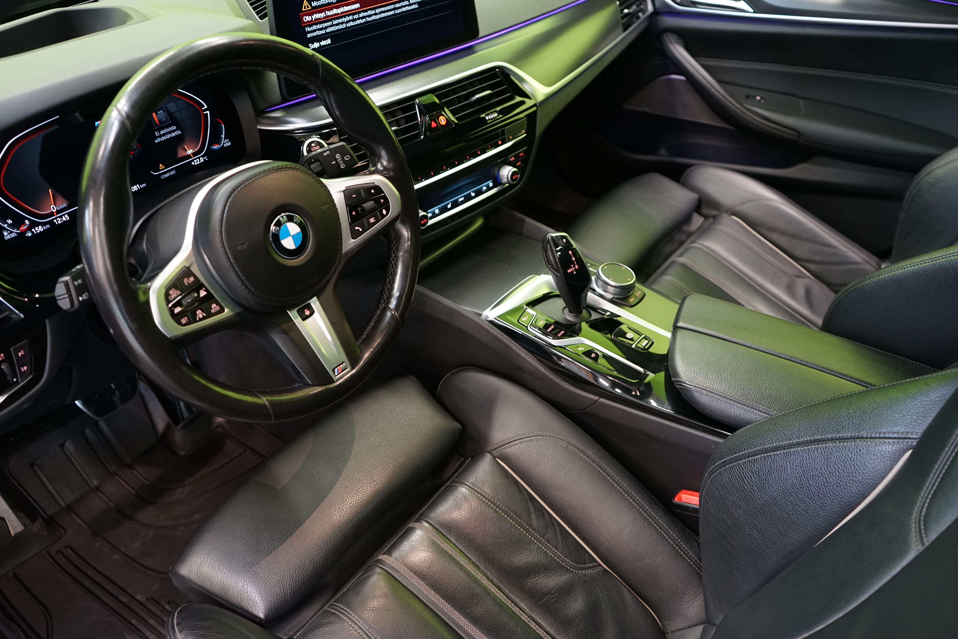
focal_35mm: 30
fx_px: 798
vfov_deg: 43.6
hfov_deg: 61.9
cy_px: 320
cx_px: 479
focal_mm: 30
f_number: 4
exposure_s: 1/20
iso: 1250
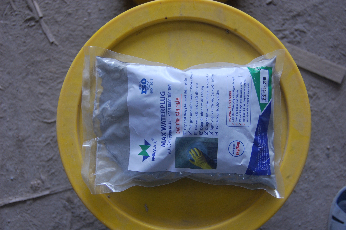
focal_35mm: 45
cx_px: 173
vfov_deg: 29.8
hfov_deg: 43.6
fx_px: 432
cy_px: 115
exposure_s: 1/100
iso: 400
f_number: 5
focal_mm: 30
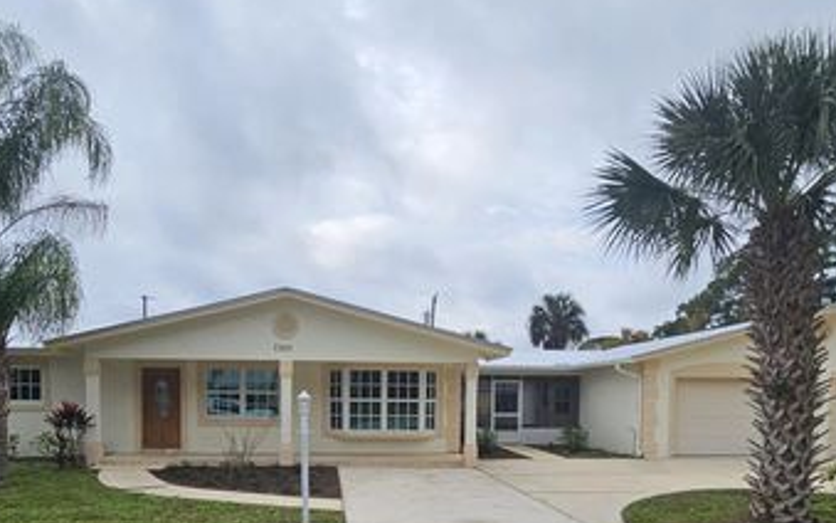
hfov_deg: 70.4
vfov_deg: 44.5
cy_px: 442
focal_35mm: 26
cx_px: 395
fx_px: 592
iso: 50
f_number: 2.2
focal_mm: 2.2
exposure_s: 1/2851
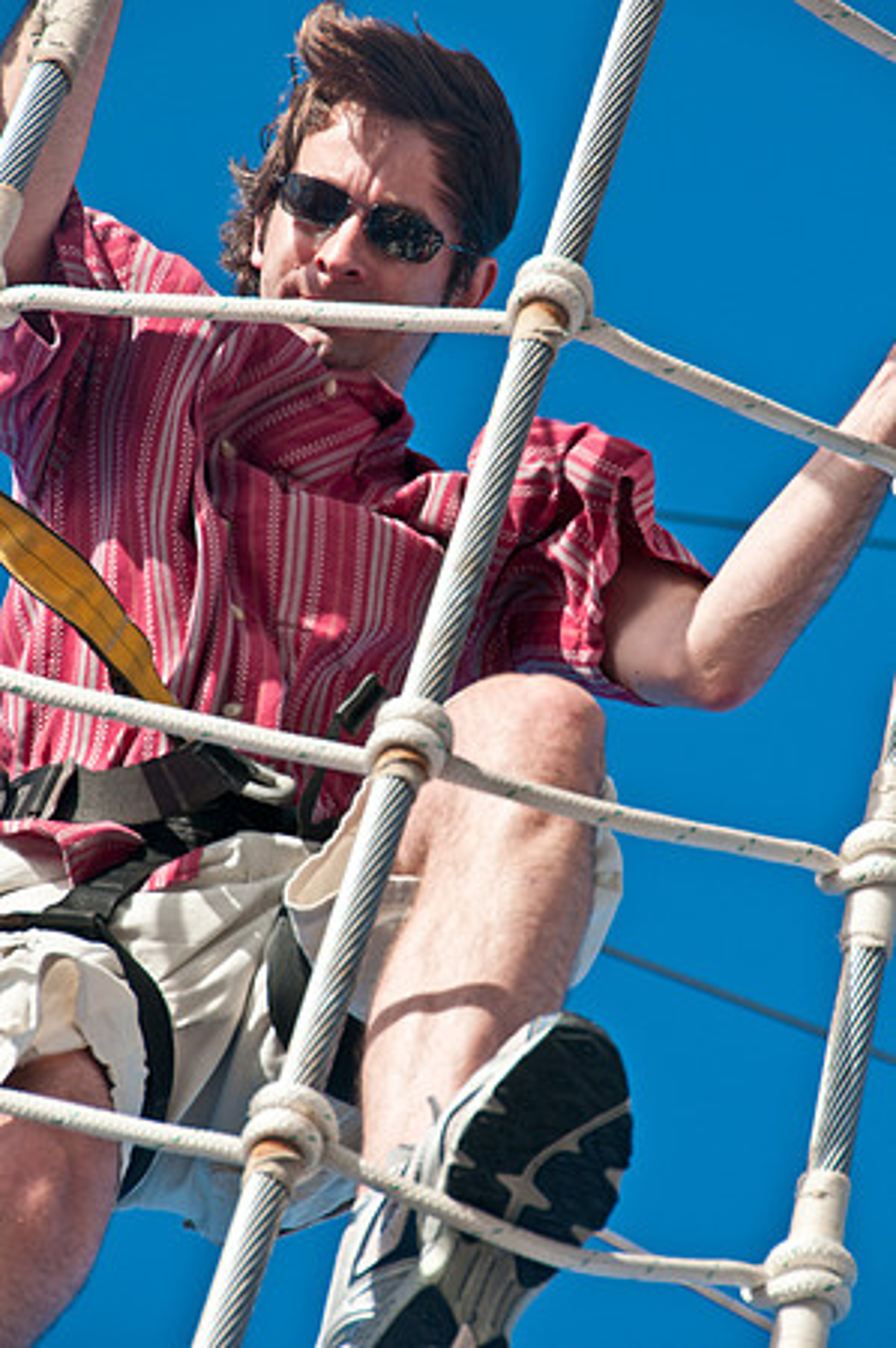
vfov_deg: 6.9
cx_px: 448
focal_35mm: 300
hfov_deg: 4.6
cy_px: 674
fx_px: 11225
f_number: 8
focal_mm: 200
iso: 200
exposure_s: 1/400
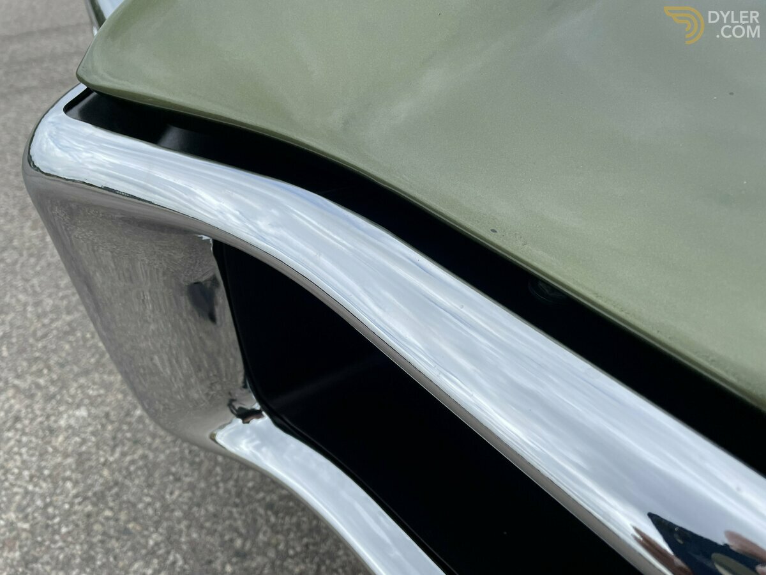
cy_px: 288
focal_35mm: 26
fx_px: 575
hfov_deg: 67.3
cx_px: 383
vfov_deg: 53.1
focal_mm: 4.2
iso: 32
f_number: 1.6
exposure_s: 1/1887
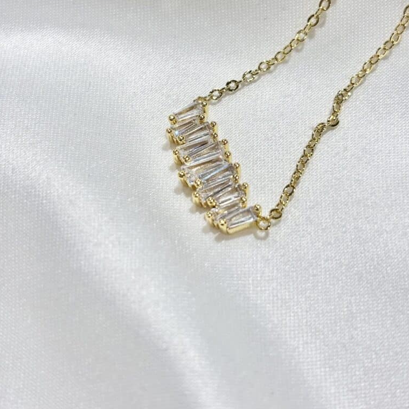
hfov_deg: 27.7
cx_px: 204
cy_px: 147
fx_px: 829
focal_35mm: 62
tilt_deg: -47.5
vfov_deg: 27.6
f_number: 1.6
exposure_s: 1/349
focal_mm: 5.96
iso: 32
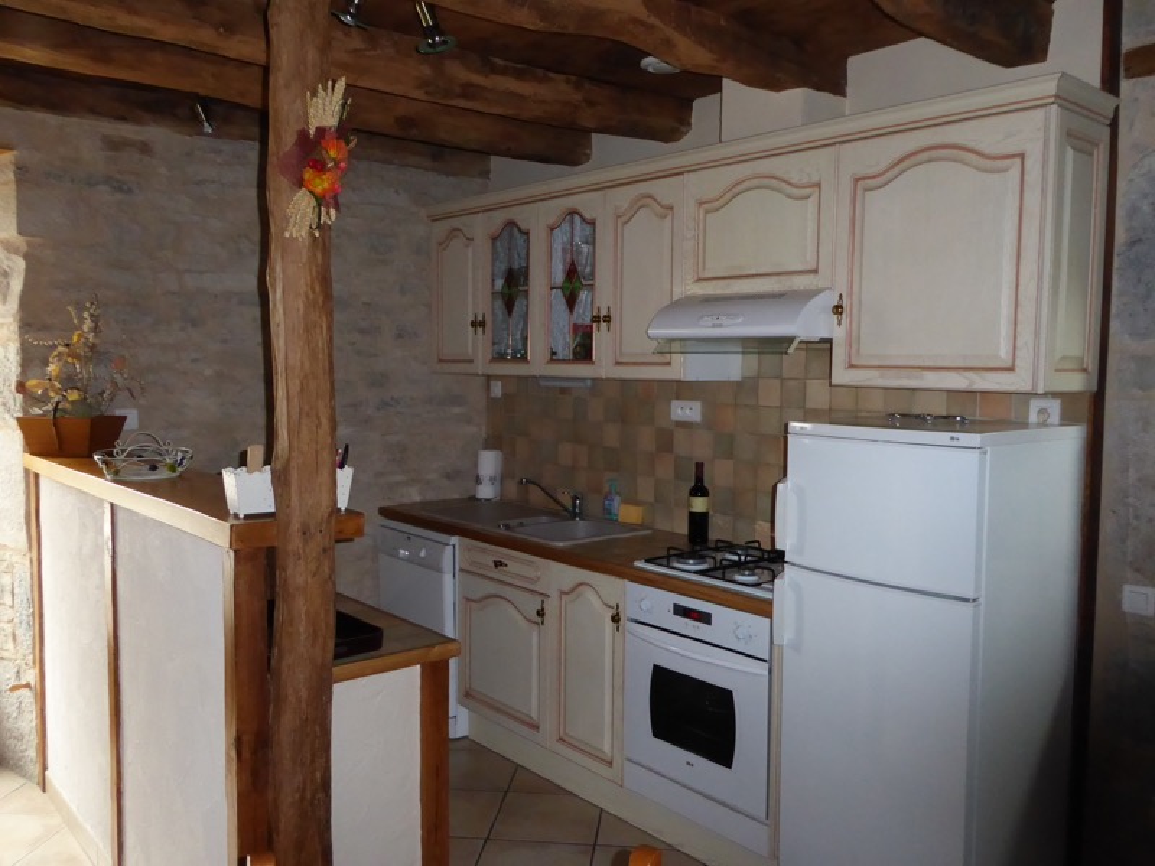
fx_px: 968
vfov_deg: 48.2
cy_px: 433
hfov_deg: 61.7
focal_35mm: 29
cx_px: 578
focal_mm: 5
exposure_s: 1/60
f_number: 3.5
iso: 640
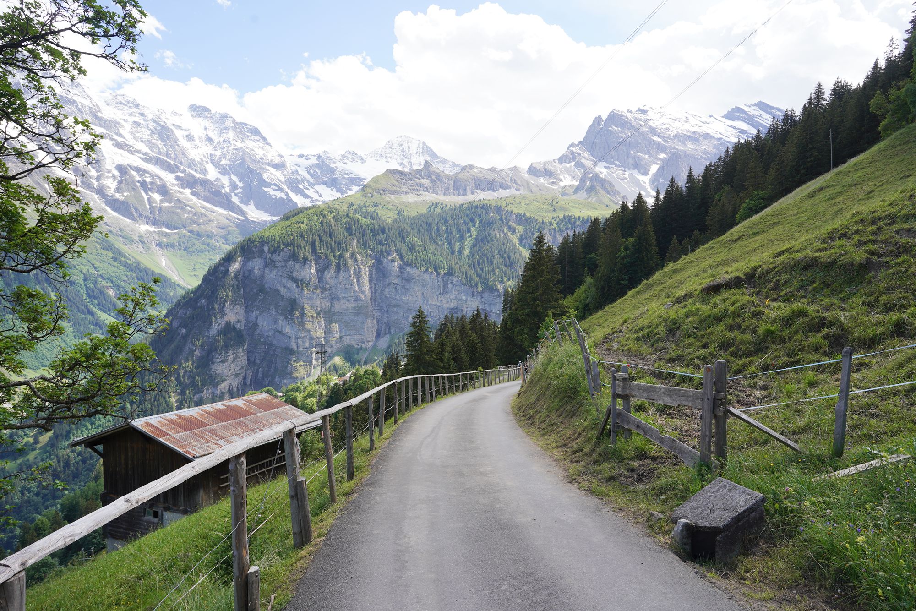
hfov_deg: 73.7
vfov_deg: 53.1
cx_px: 458
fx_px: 611
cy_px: 306
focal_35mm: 24
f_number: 9
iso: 100
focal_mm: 24
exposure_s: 1/100
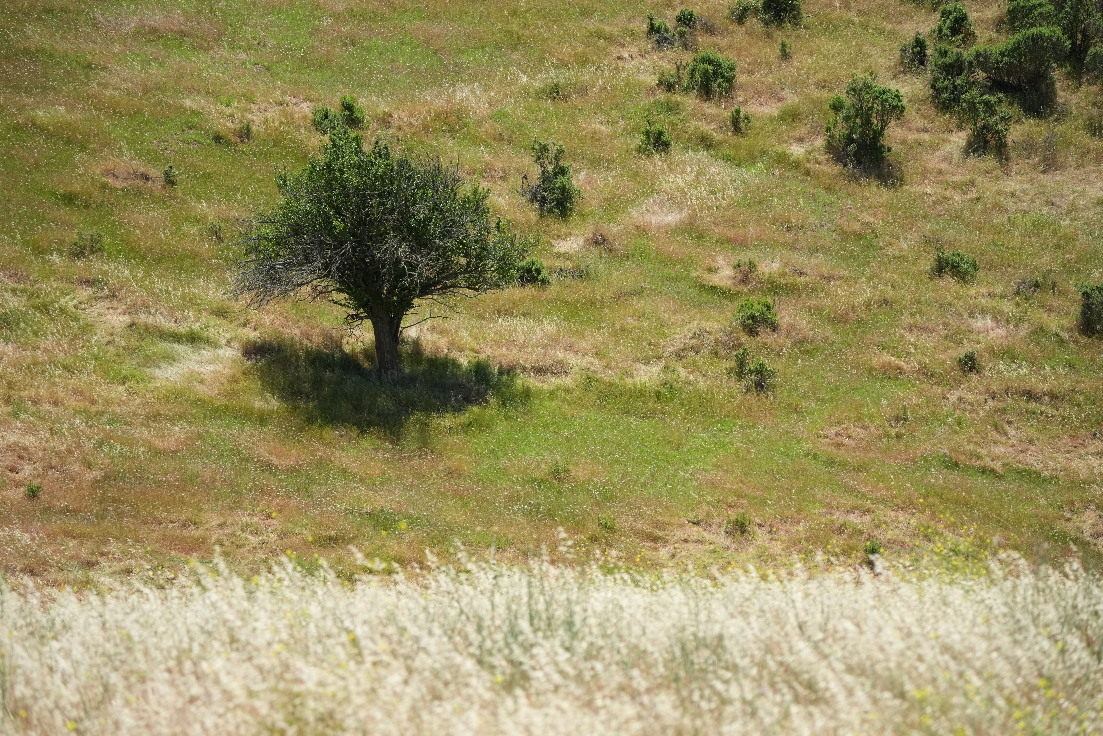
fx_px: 4044
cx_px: 552
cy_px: 368
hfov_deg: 15.5
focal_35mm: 132
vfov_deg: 10.4
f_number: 5.6
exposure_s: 1/3200
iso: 1250
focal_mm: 132
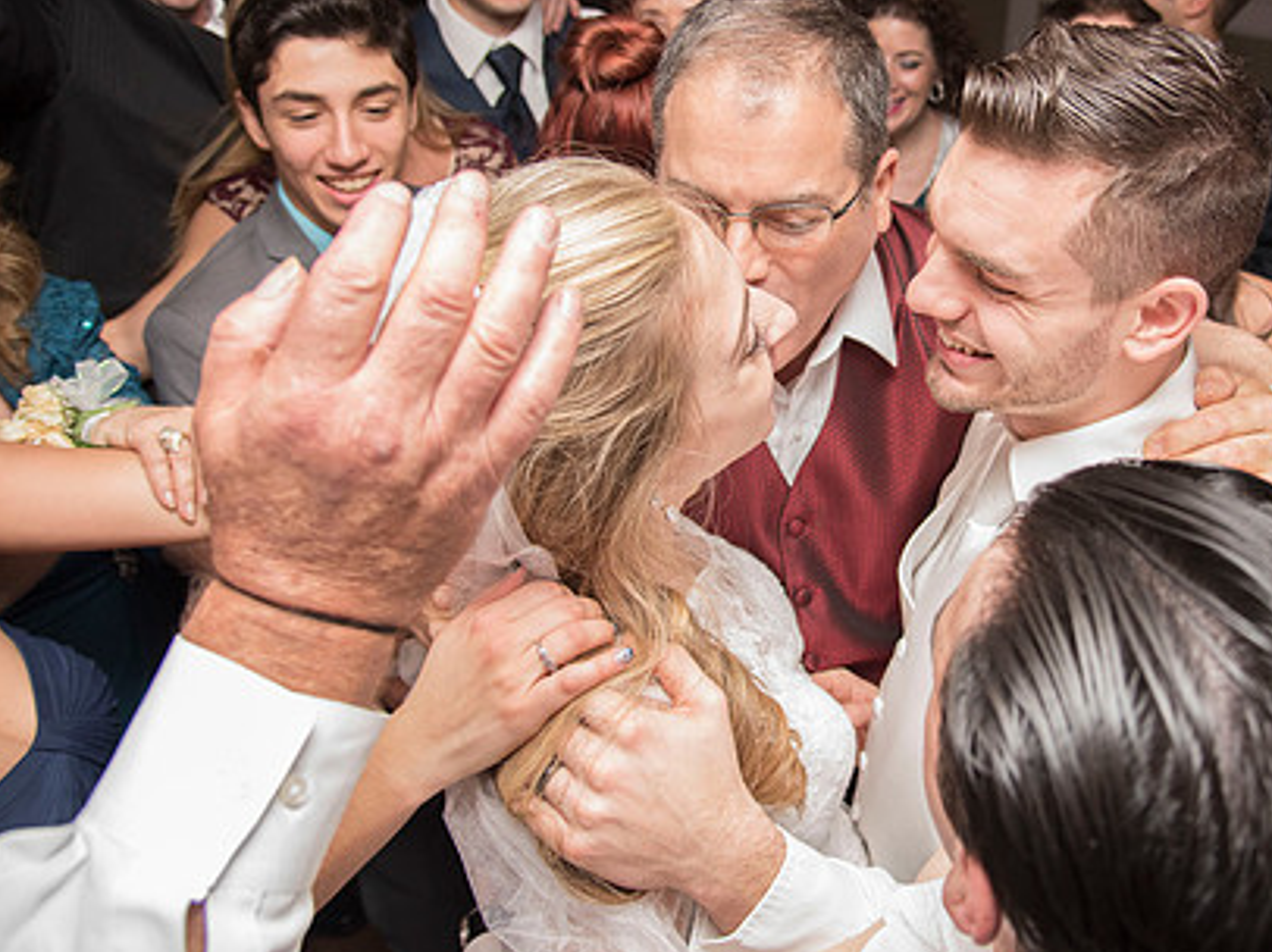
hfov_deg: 54.0
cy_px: 402
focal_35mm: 33
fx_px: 1212
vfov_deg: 42.8
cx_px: 874
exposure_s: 1/200
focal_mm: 24
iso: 2000
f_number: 4
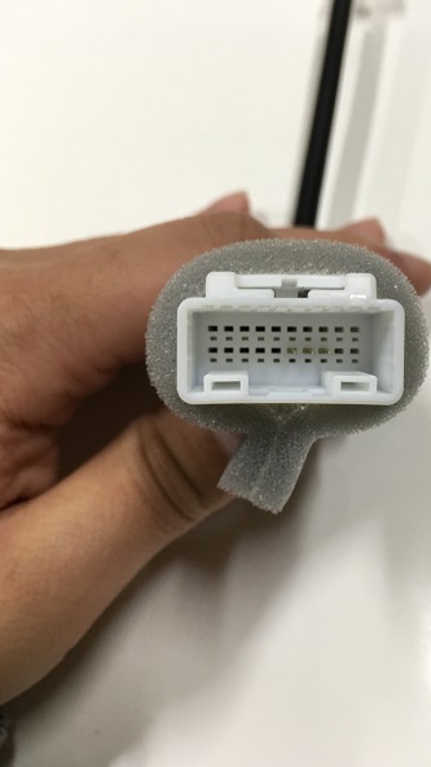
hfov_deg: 36.5
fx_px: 650
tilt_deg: -70.0
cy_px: 387
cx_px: 271
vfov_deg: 61.0
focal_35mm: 32
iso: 125
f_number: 2.2
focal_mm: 4.15
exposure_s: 1/33
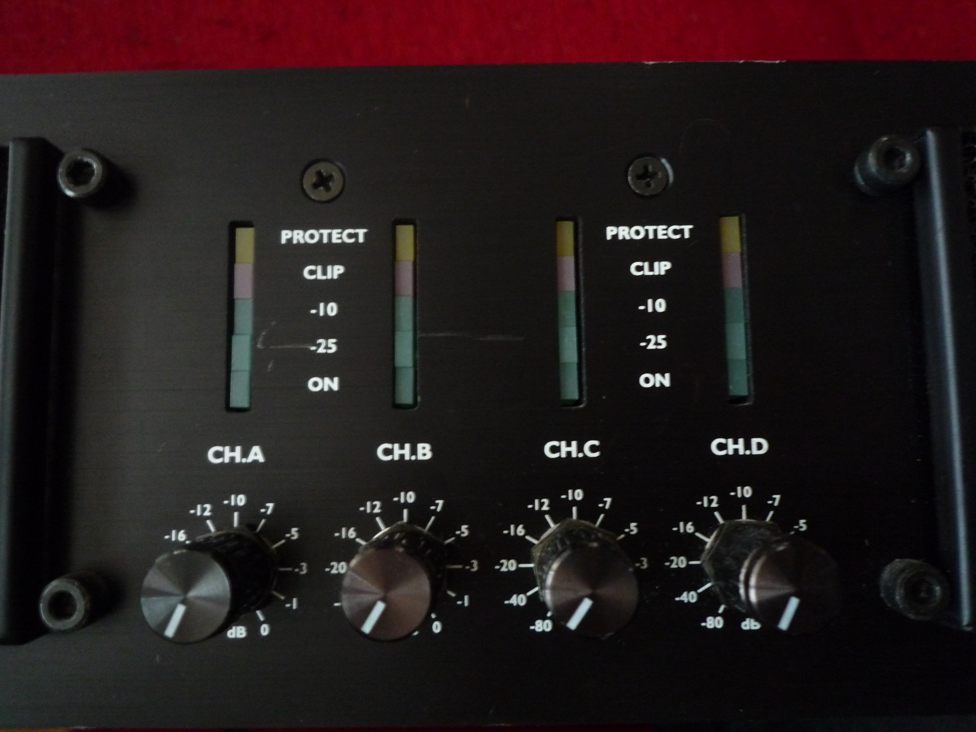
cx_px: 488
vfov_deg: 54.9
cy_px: 366
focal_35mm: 25
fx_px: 705
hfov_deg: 69.4
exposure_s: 1/8
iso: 400
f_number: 2.8
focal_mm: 4.4
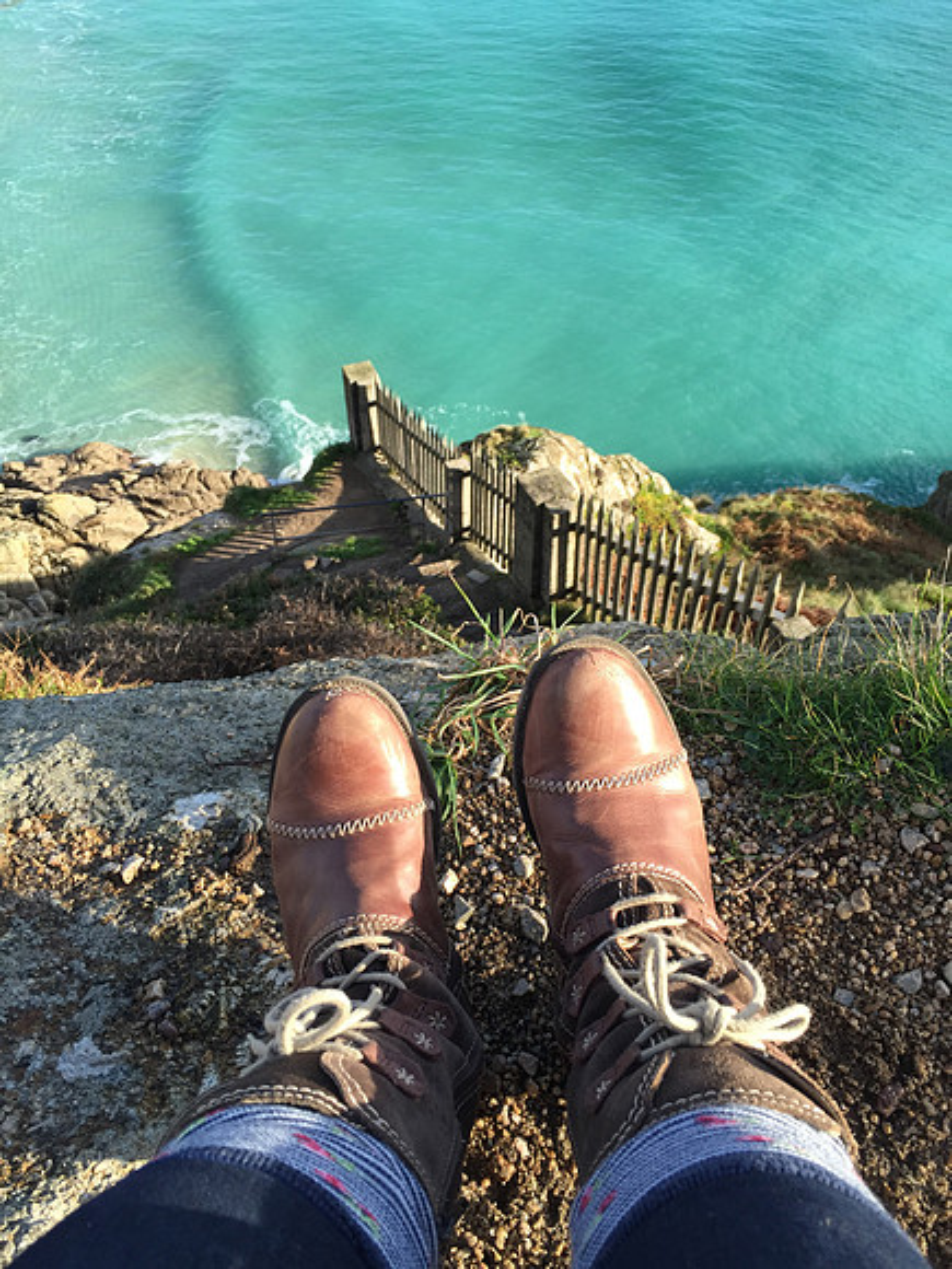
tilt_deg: -46.6
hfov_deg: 48.2
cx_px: 476
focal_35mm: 29
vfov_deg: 61.7
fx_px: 1063
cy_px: 634
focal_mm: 4.15
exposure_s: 1/460
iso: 32
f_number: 2.2
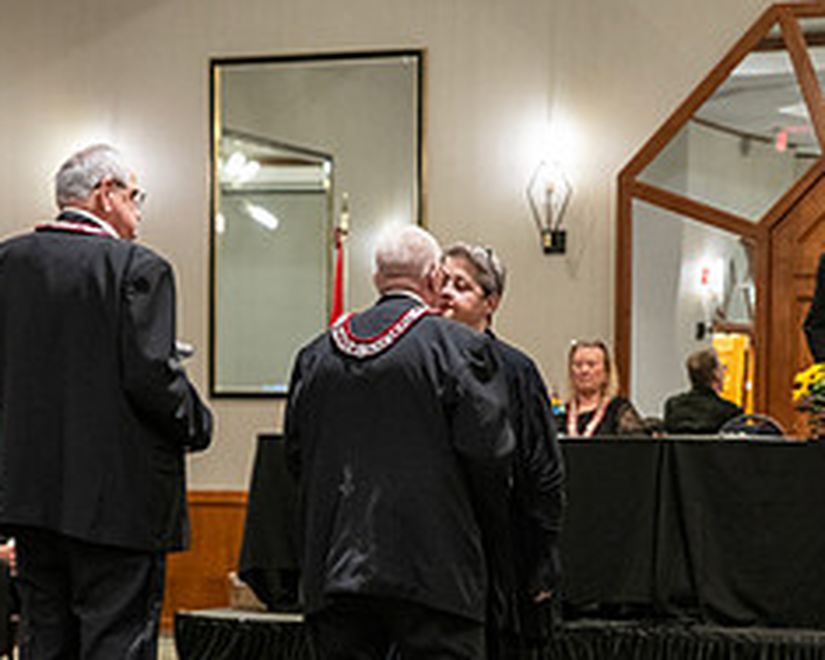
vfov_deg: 12.2
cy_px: 562
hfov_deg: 15.3
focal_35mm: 126
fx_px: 3077
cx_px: 449
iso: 3200
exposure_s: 1/40
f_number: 4
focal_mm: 70
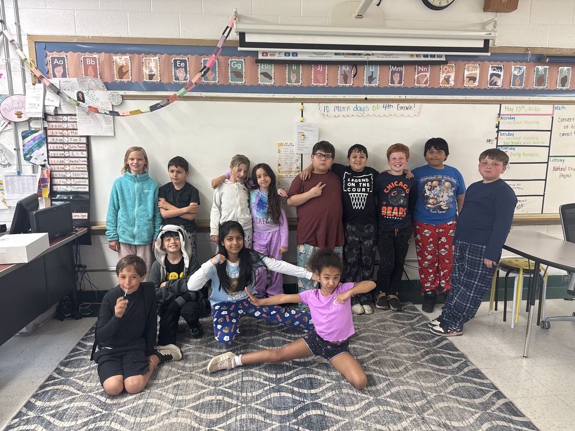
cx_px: 288
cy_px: 216
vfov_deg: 56.8
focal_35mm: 24
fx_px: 399
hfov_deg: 71.6
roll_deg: +0.1
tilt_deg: -10.1
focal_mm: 6.76
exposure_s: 1/60
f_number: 1.78
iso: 160
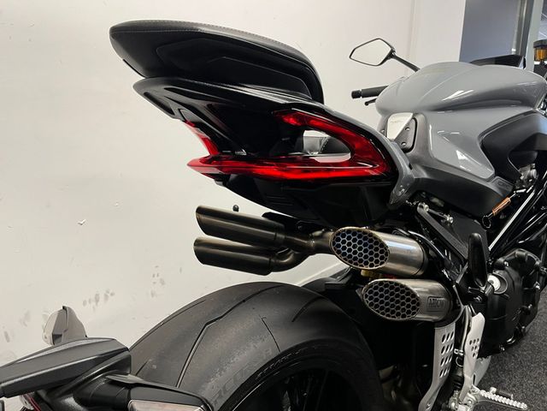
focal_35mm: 26
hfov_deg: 67.3
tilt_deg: -14.8
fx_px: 411
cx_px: 274
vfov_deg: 53.1
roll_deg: -0.4
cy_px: 206
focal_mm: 5.1
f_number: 1.6
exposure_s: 1/50
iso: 125
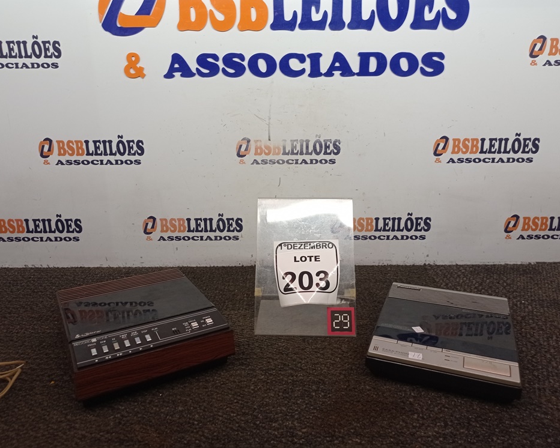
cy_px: 219
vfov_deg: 48.5
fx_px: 497
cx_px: 273
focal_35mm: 30
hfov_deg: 58.8
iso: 120
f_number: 1.79
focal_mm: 4.7
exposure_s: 1/60
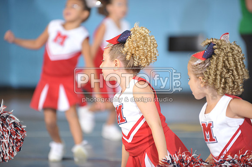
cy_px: 84
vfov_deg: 6.9
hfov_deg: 10.3
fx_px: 1399
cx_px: 126
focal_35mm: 200
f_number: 2.8
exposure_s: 1/100
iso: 500
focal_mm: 200
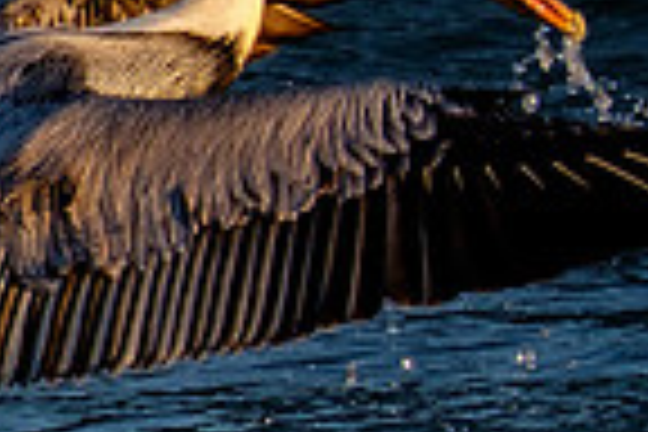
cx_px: -795
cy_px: 151
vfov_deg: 0.7
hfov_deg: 1.1
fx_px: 33027
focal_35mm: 1835
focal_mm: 200
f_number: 5.6
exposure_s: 1/1000
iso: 200
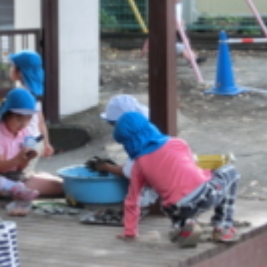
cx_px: 88
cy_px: 122
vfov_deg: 10.5
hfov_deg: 10.5
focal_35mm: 167
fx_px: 1457
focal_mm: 11.17
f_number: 4.6
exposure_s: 1/125
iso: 100
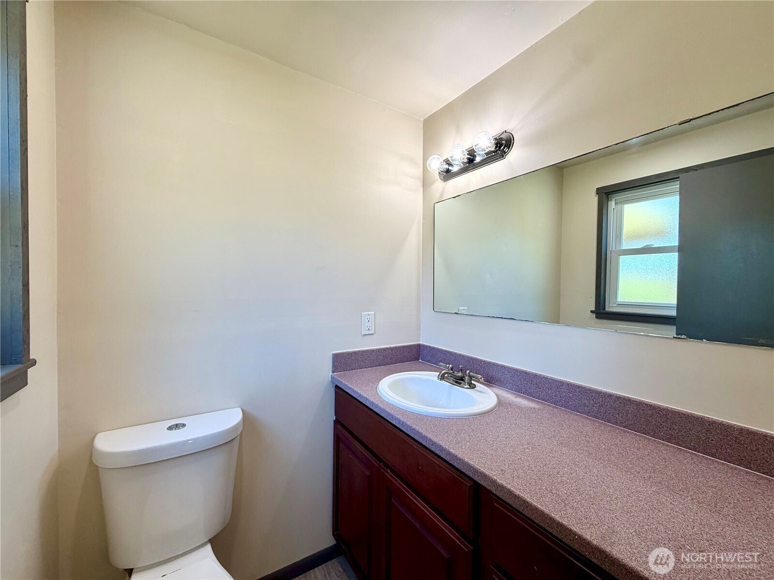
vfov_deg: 85.7
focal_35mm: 14
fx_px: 313
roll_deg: -0.6
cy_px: 290
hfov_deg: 102.1
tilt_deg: -1.4
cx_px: 387
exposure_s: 1/120
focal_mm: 2.22
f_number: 2.2
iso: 80
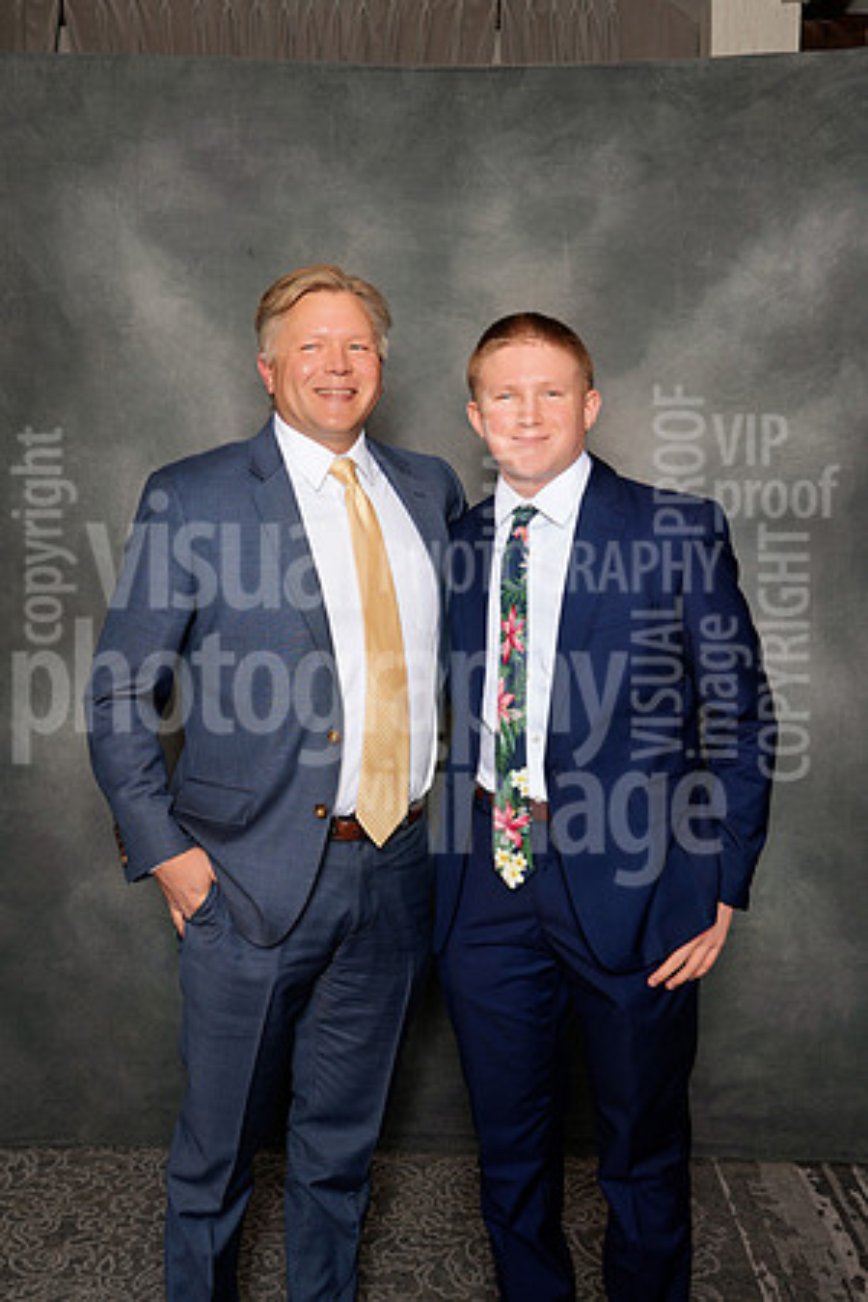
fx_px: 1736
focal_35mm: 48
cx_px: 434
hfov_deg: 28.1
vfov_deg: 41.1
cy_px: 651
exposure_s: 1/80
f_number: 6.3
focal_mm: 32
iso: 100
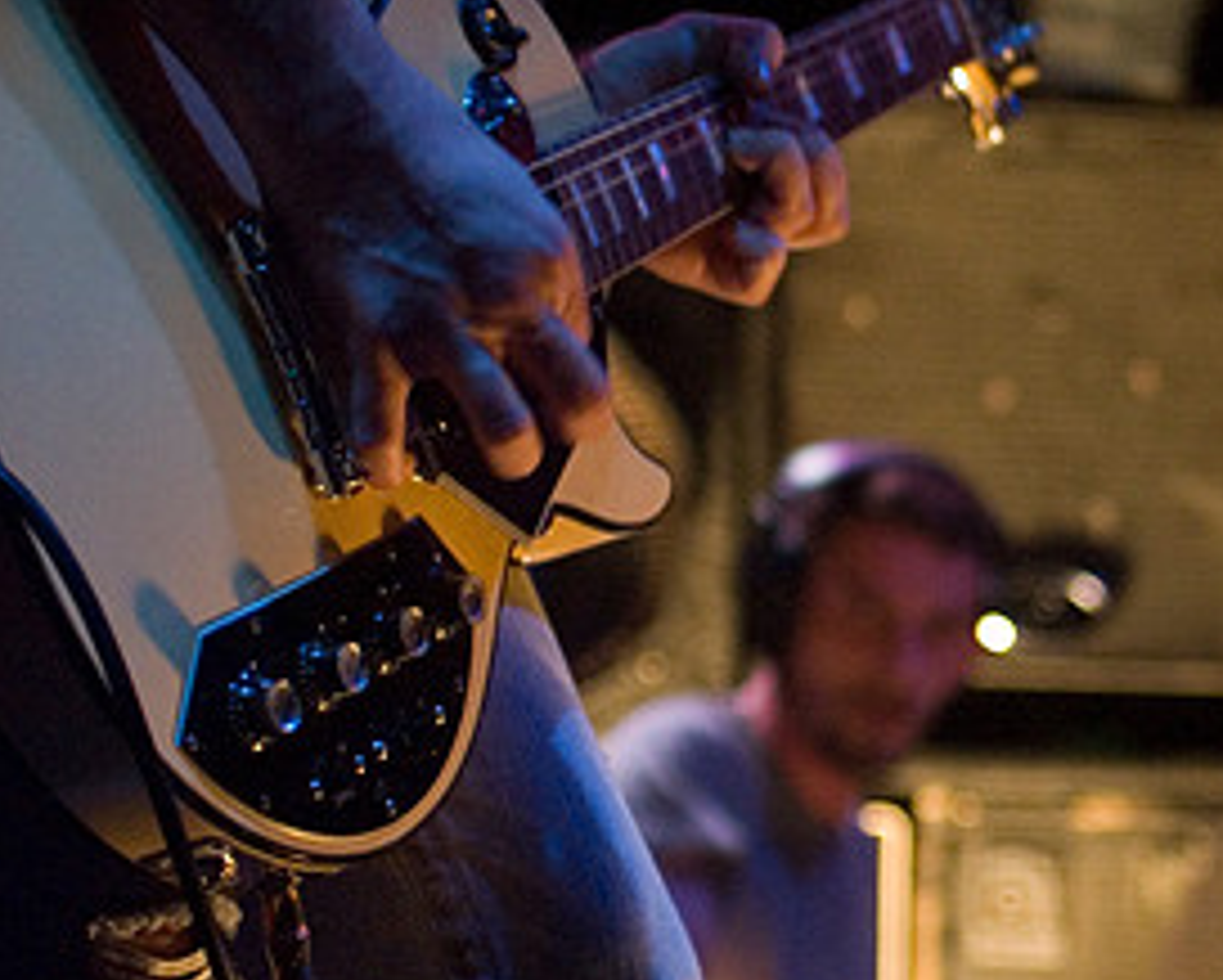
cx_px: 1147
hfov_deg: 12.2
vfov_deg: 9.9
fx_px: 5651
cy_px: 288
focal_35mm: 156
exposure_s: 1/40
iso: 1600
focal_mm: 52
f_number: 2.8
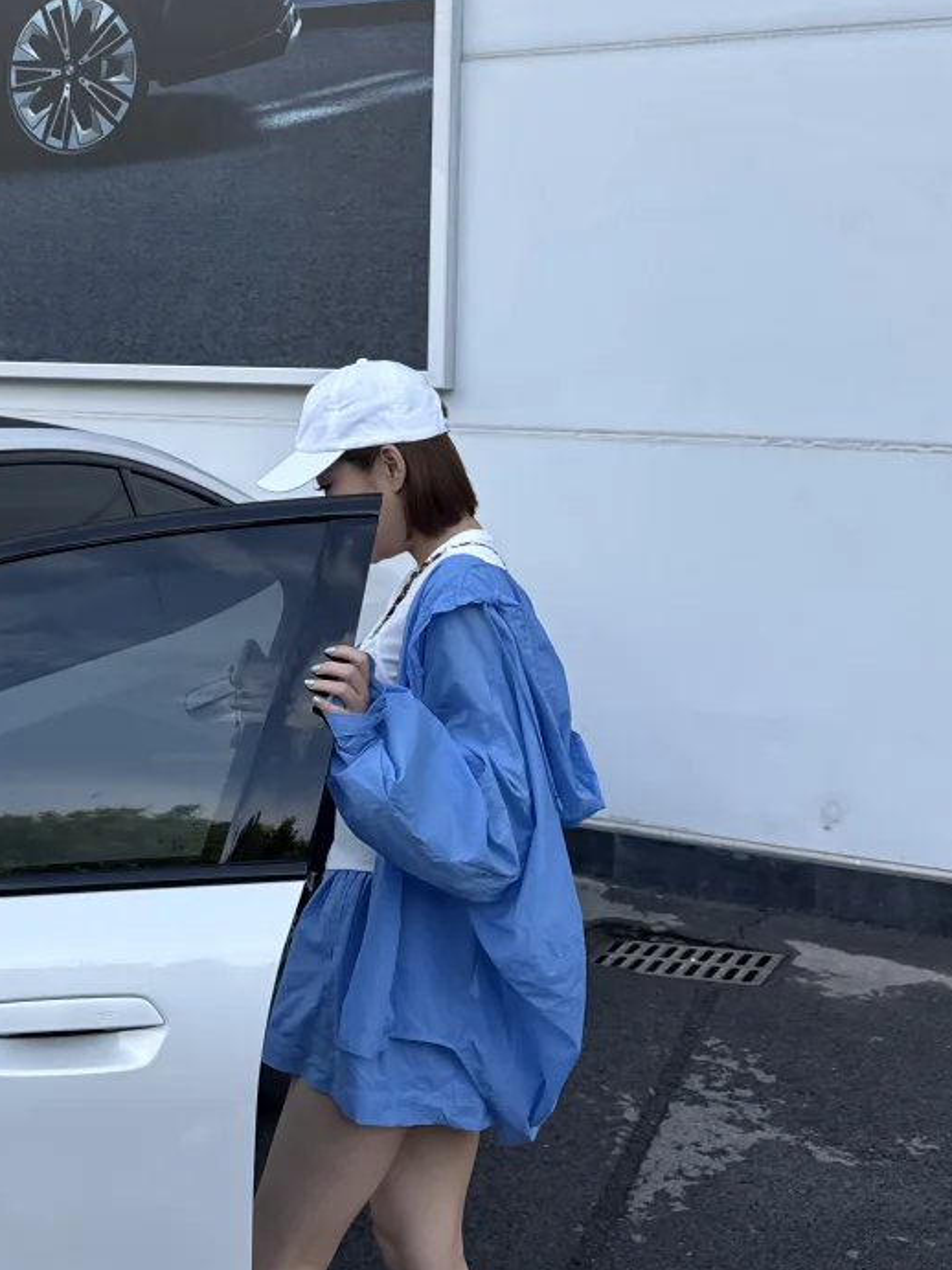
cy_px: 377
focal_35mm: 50
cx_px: 193
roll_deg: -0.8
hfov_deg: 28.5
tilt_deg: +1.5
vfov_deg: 37.6
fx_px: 1834
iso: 80
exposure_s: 1/700
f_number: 1.78
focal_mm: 6.76
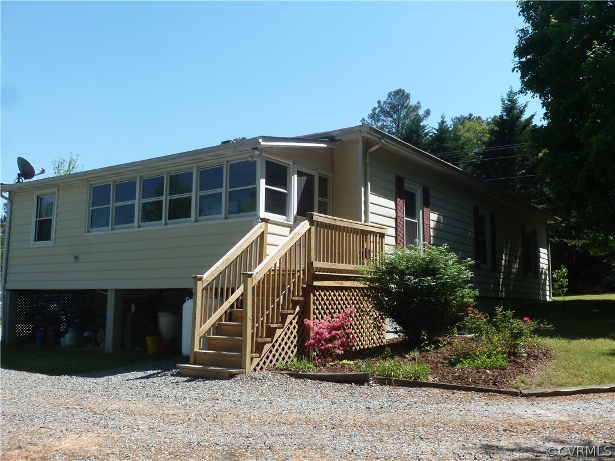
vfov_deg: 42.9
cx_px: 308
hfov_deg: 55.4
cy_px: 230
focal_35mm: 33
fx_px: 586
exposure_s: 1/400
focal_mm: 5.9
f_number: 4
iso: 100
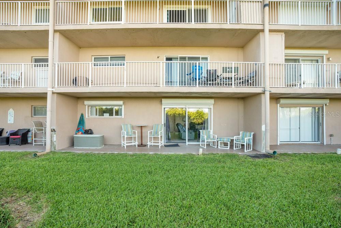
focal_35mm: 16
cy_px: 114
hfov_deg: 96.7
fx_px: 152
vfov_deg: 73.8
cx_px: 170
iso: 100
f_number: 4
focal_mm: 16
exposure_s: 1/160
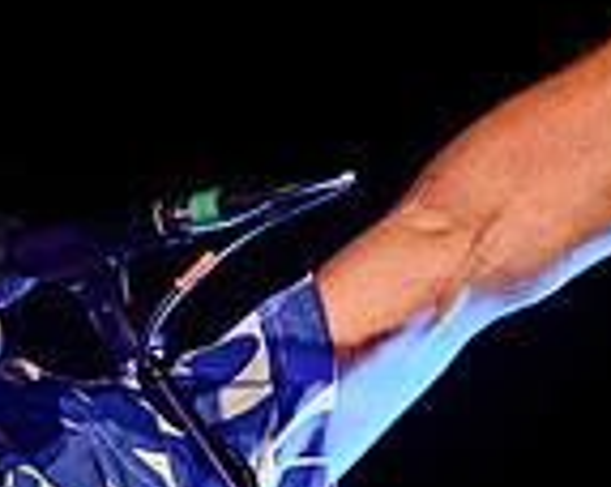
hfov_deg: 4.4
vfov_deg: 3.5
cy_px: 330
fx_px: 8018
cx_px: -37
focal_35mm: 444
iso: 1600
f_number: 2.8
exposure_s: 1/2000
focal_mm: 102
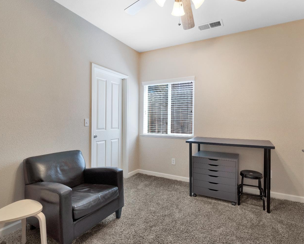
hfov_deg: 89.2
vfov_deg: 77.0
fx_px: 153
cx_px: 170
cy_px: 122
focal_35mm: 17
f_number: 8
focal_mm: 10
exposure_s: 1/25
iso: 400
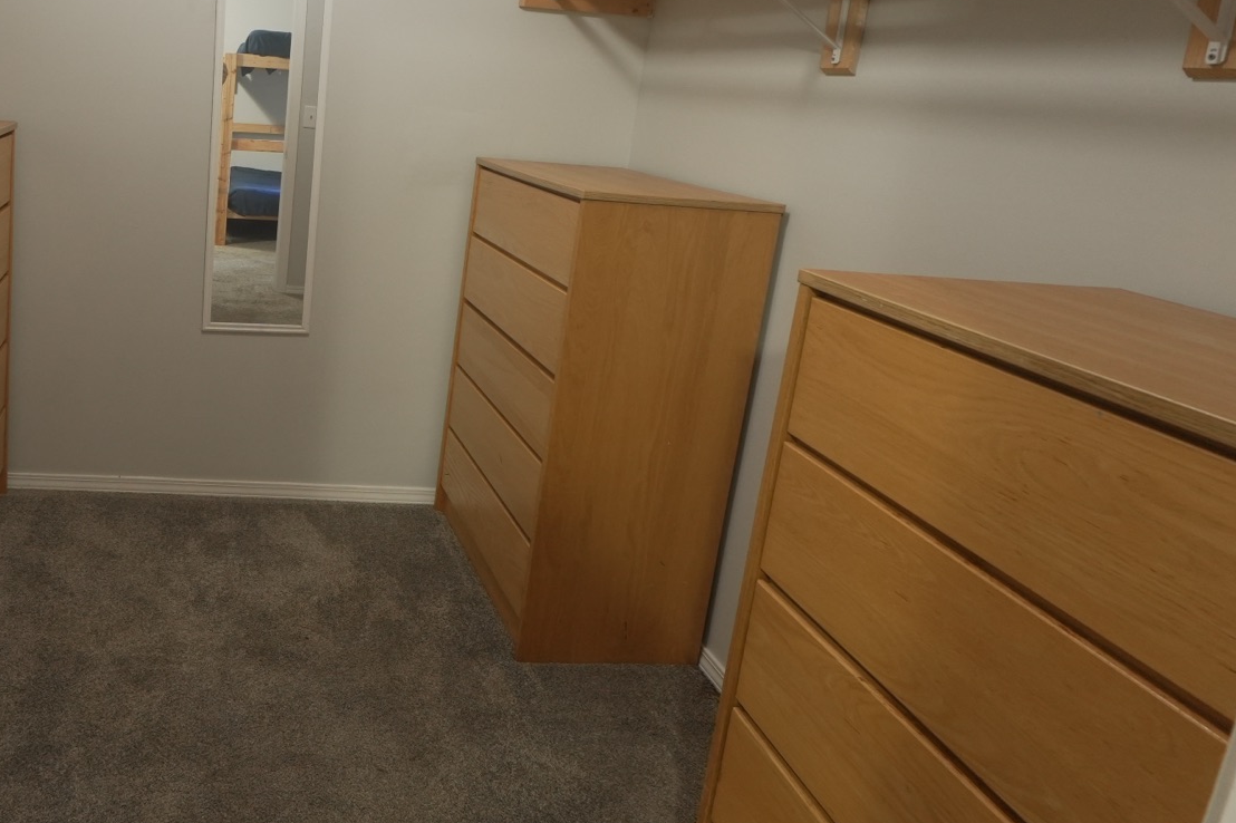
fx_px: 892
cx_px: 290
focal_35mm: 26
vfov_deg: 48.4
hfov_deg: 64.7
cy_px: 251
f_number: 6.3
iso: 800
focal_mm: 10
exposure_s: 1/10
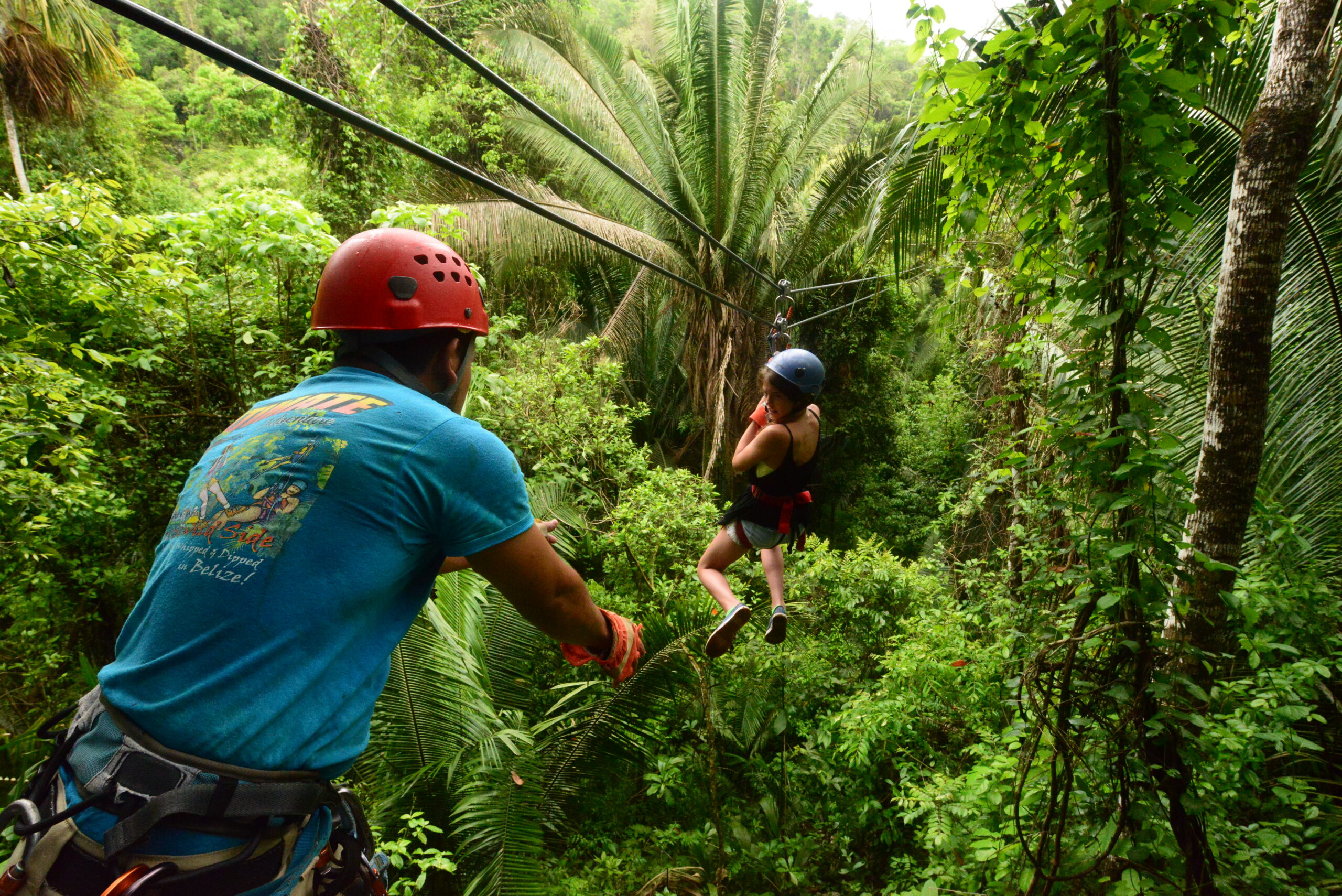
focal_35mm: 18
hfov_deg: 90.0
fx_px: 671
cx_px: 671
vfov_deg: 67.4
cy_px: 448
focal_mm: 18
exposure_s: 1/640
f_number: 13
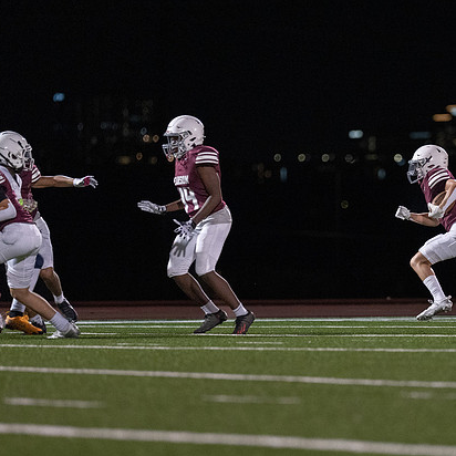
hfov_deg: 4.2
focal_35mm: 413
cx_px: 452
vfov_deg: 4.2
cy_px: 243
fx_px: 6155
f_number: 2.8
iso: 4000
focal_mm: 200
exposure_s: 1/1000
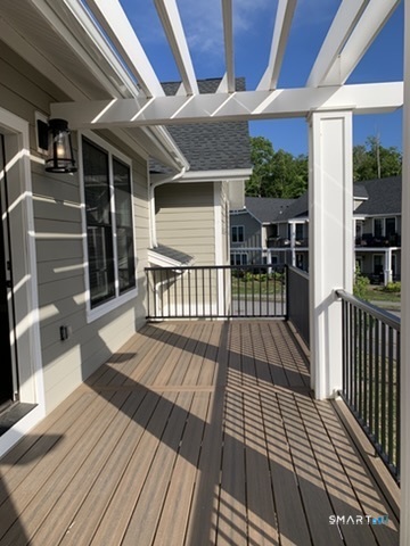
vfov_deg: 67.3
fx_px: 411
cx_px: 205
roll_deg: +1.6
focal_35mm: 26
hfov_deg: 53.1
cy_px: 273
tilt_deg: -4.4
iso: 25
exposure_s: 1/2208
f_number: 1.8
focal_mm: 4.25
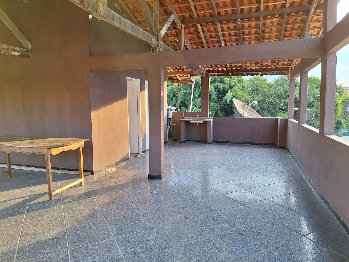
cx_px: 174
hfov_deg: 73.9
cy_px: 131
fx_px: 232
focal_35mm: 23
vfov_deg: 58.9
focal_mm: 5.54
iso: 40
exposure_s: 1/141
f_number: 1.8
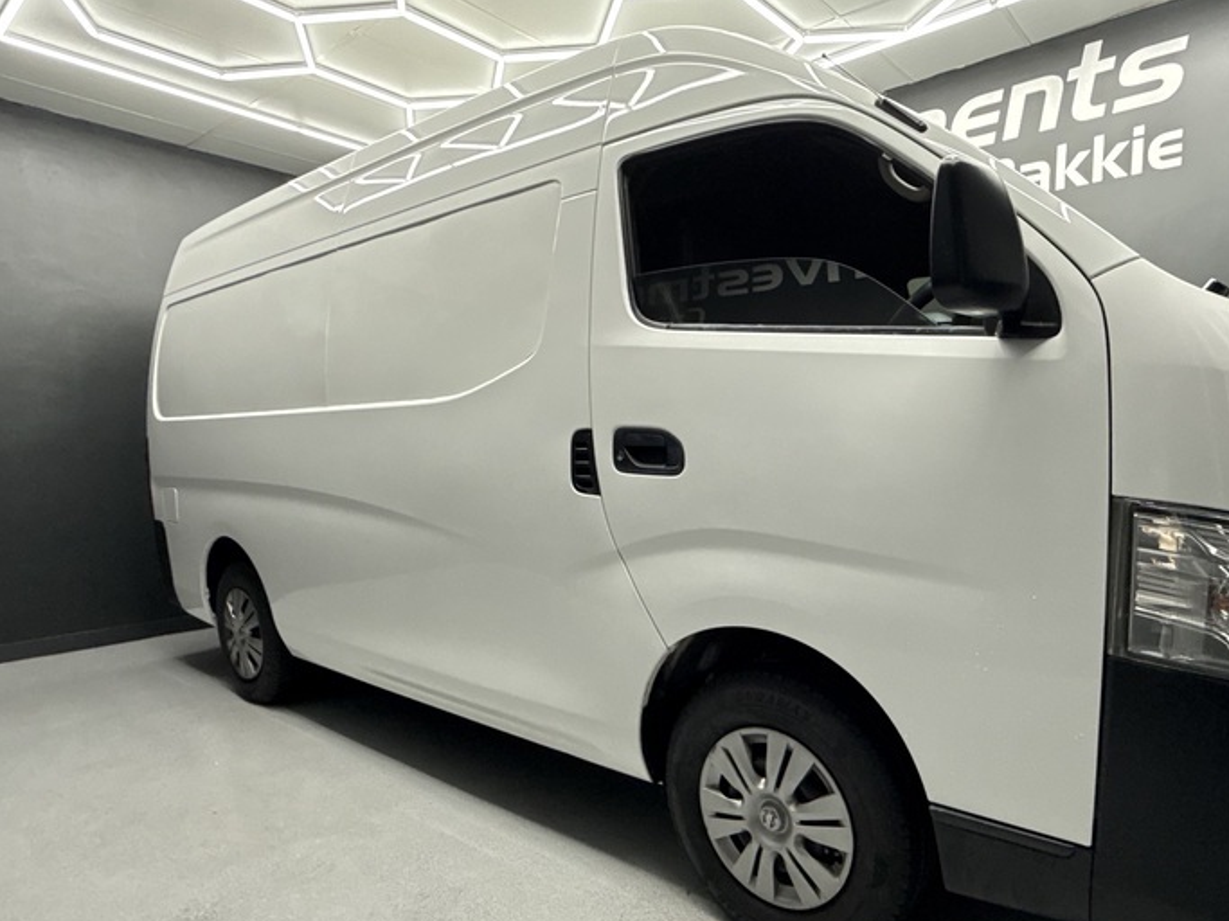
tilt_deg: -7.8
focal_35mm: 21
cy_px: 543
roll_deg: +0.2
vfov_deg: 63.0
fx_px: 745
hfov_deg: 77.4
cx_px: 777
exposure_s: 1/100
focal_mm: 2.22
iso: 200
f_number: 2.2
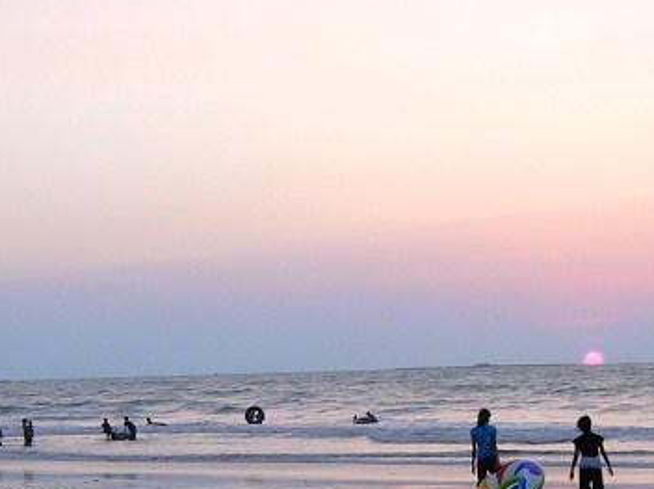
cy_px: 573
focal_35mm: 99
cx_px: 470
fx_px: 1868
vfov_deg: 14.5
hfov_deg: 19.7
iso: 50
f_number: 4.9
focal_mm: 5.7
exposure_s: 1/21.4
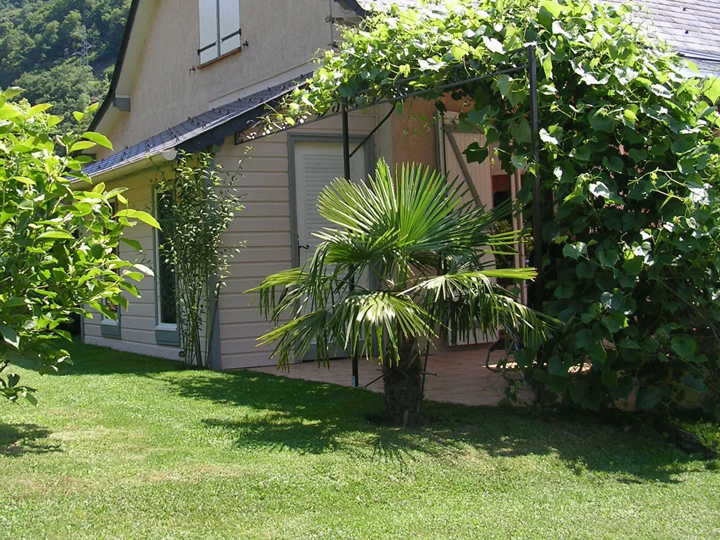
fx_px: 998
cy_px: 208
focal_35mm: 48
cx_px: 293
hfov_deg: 39.5
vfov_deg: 30.2
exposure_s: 1/366
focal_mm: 5.8
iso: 50
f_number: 2.8
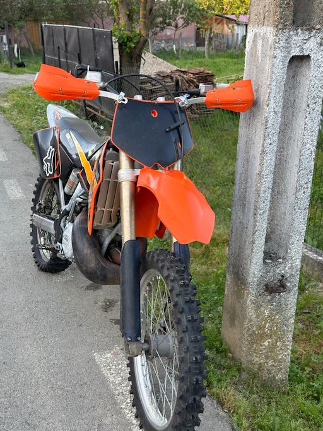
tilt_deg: -26.0
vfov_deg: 45.6
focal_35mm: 41
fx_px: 510
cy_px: 248
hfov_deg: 35.1
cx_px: 141
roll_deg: +3.4
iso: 50
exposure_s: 1/180
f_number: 1.78
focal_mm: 6.76
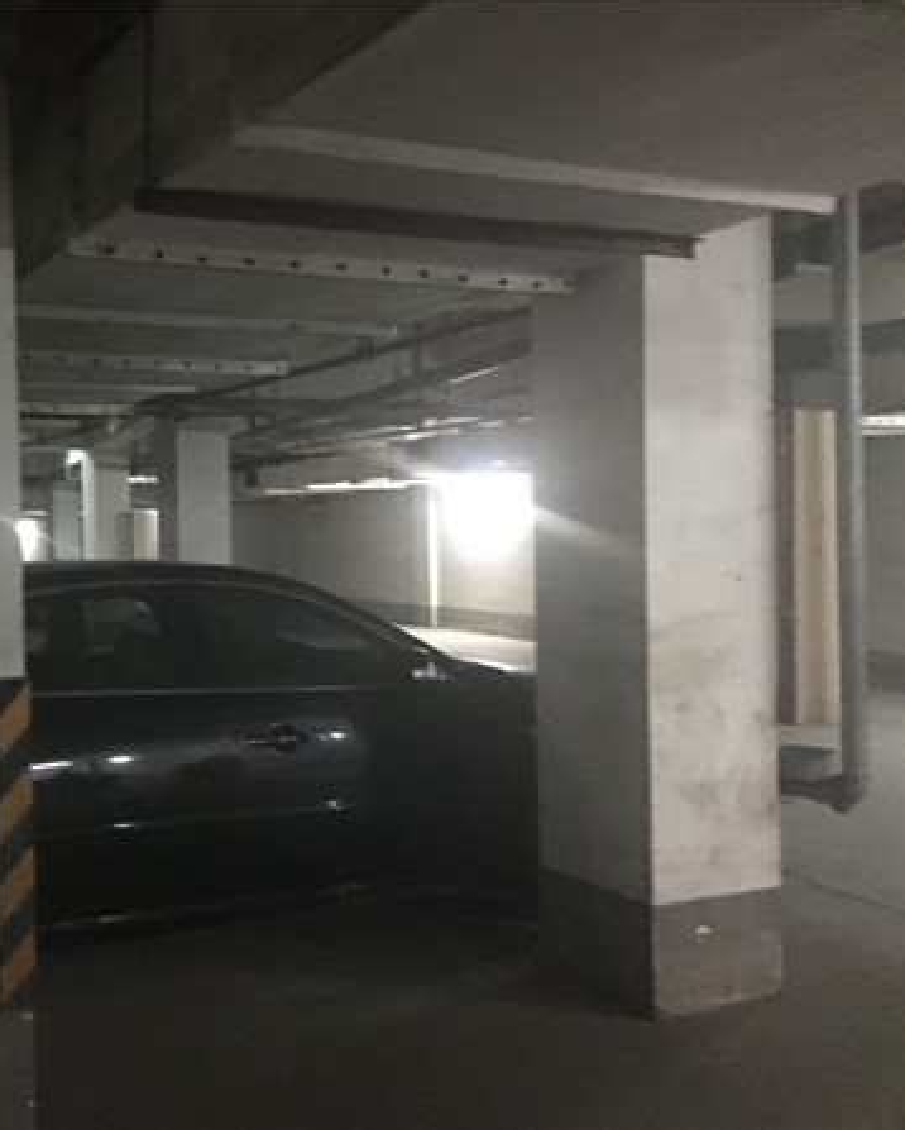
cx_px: 205
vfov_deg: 47.9
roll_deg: +1.8
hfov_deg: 38.0
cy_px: 564
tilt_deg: -1.7
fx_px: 1271
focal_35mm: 38
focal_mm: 4.15
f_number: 2.2
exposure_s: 1/17
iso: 1000
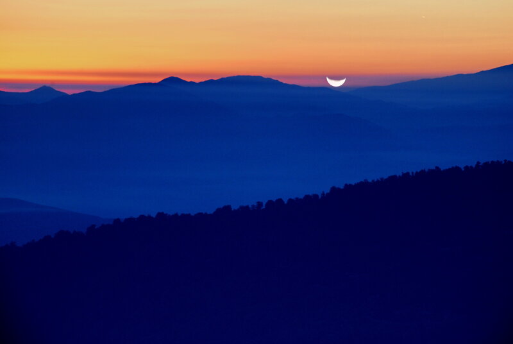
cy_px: 172
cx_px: 256
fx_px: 2034
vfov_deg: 9.7
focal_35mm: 142
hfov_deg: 14.4
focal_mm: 95
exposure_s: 1/20
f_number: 8
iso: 400
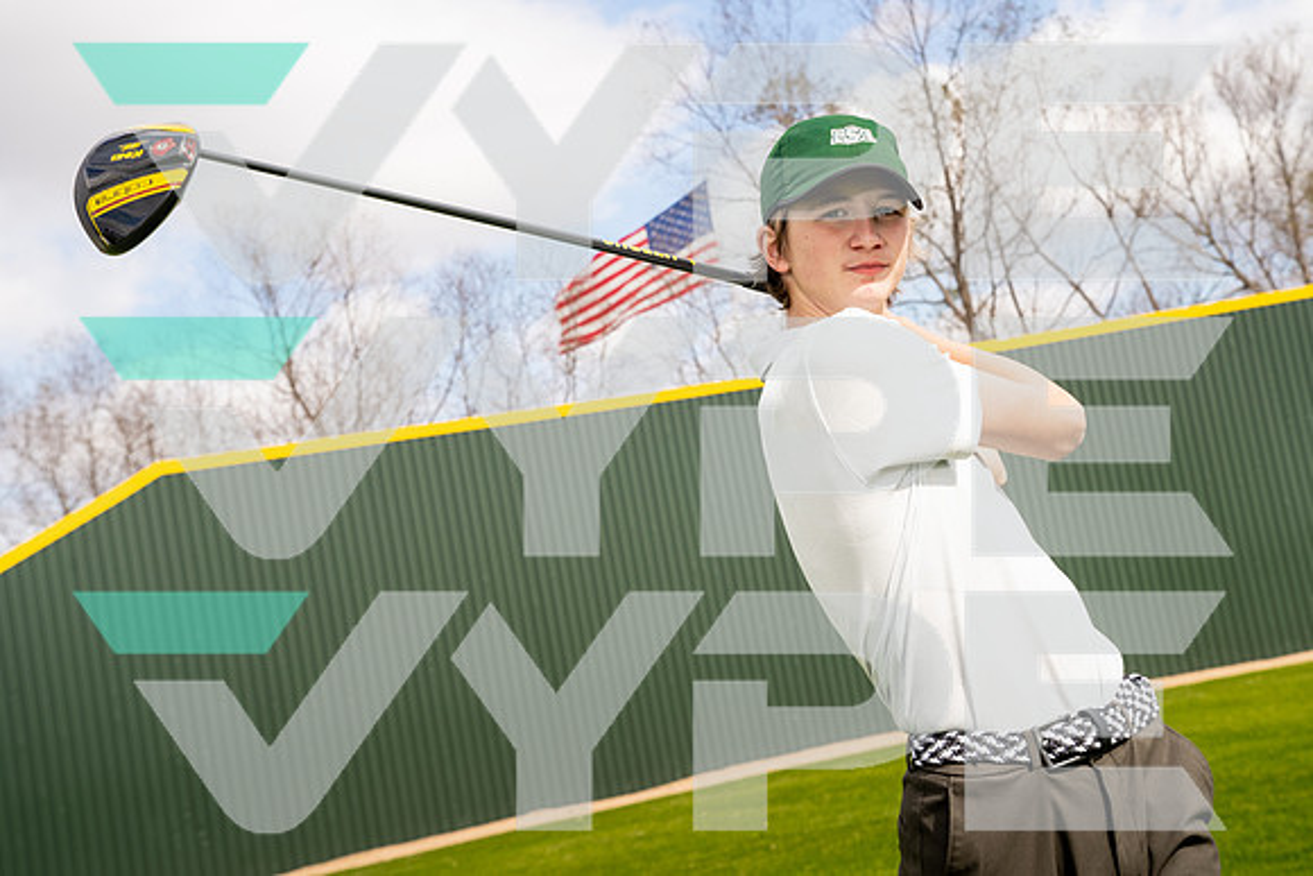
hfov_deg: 34.1
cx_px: 677
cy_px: 452
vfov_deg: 23.1
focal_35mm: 59
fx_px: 2143
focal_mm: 57
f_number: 8
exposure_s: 1/125
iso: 100
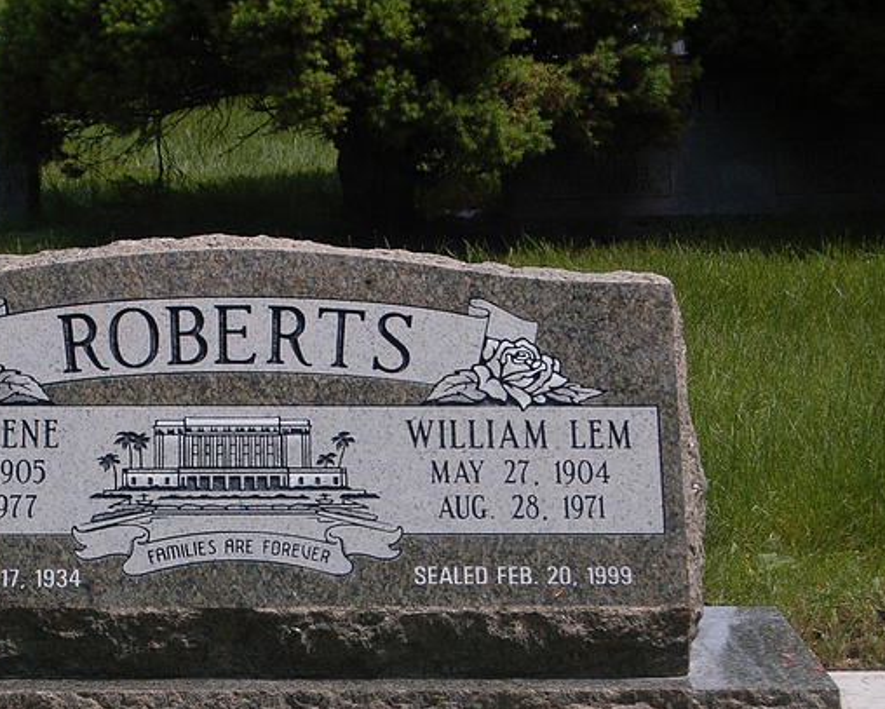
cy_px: 461
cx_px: 216
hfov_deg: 14.9
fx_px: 3375
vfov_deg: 12.0
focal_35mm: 129
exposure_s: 1/200
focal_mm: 55
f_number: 7.1
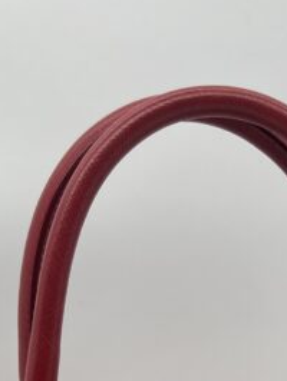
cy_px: 587
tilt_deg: -11.2
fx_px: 1104
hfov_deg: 14.8
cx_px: 201
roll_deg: +0.5
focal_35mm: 100
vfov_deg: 17.5
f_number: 1.5
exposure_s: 1/298
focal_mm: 5.7
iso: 50
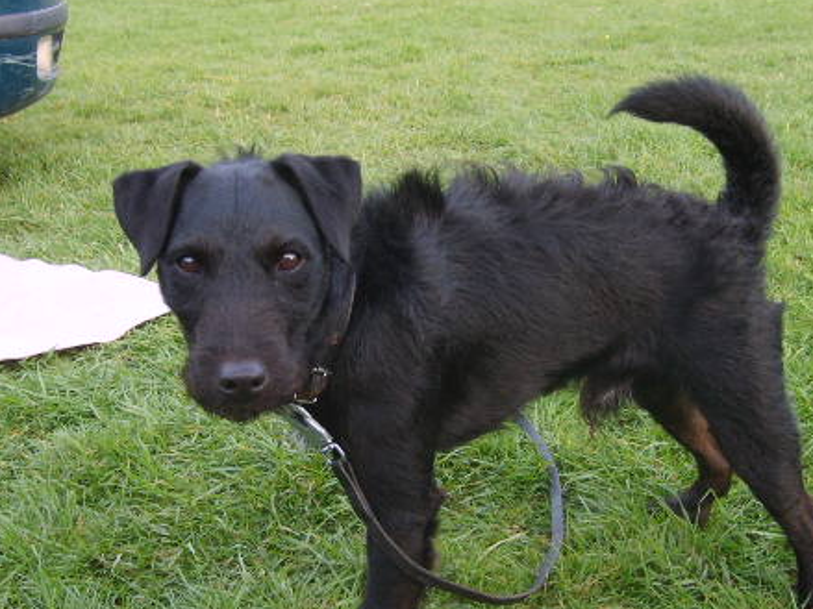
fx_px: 1197
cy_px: 391
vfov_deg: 28.4
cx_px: 411
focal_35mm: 51
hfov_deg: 37.5
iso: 50
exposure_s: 1/30
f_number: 2.8
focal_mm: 5.8
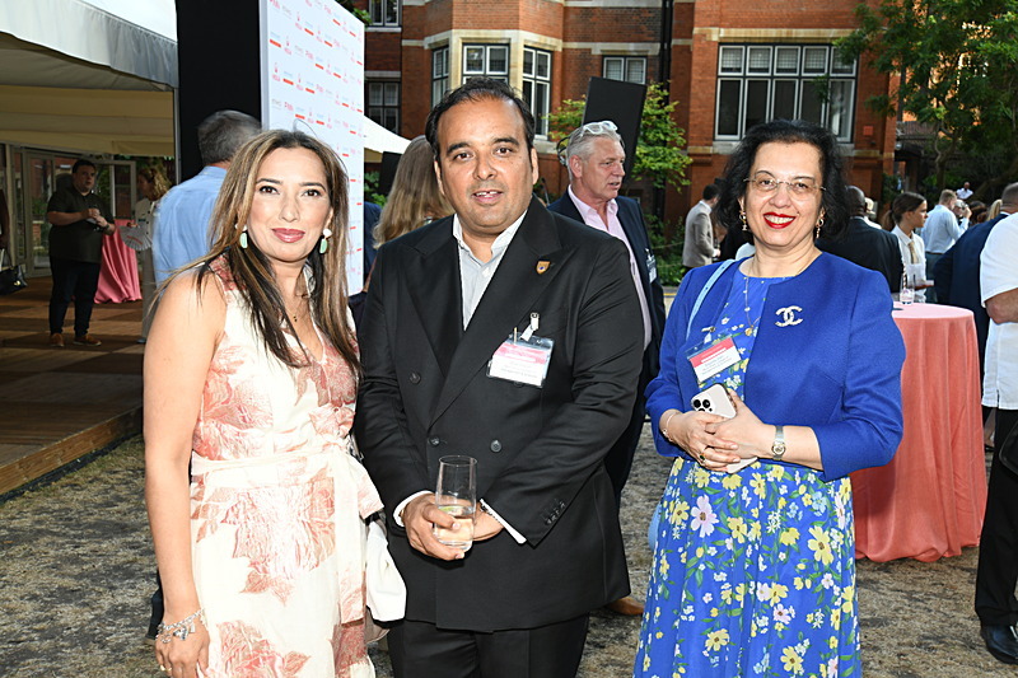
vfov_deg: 33.4
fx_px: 1131
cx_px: 509
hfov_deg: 48.5
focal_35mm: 40
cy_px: 339
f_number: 8
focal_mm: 40
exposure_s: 1/40
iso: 400
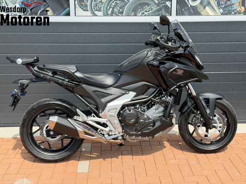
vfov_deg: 30.3
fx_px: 341
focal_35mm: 48
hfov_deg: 39.7
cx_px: 123
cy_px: 92
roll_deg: +0.7
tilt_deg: -15.5
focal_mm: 6.76
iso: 80
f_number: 1.78
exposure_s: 1/2667
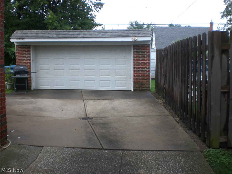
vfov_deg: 37.7
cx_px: 116
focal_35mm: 38
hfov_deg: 49.0
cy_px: 87
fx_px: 255
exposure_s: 1/160
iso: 50
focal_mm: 6.3
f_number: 3.1
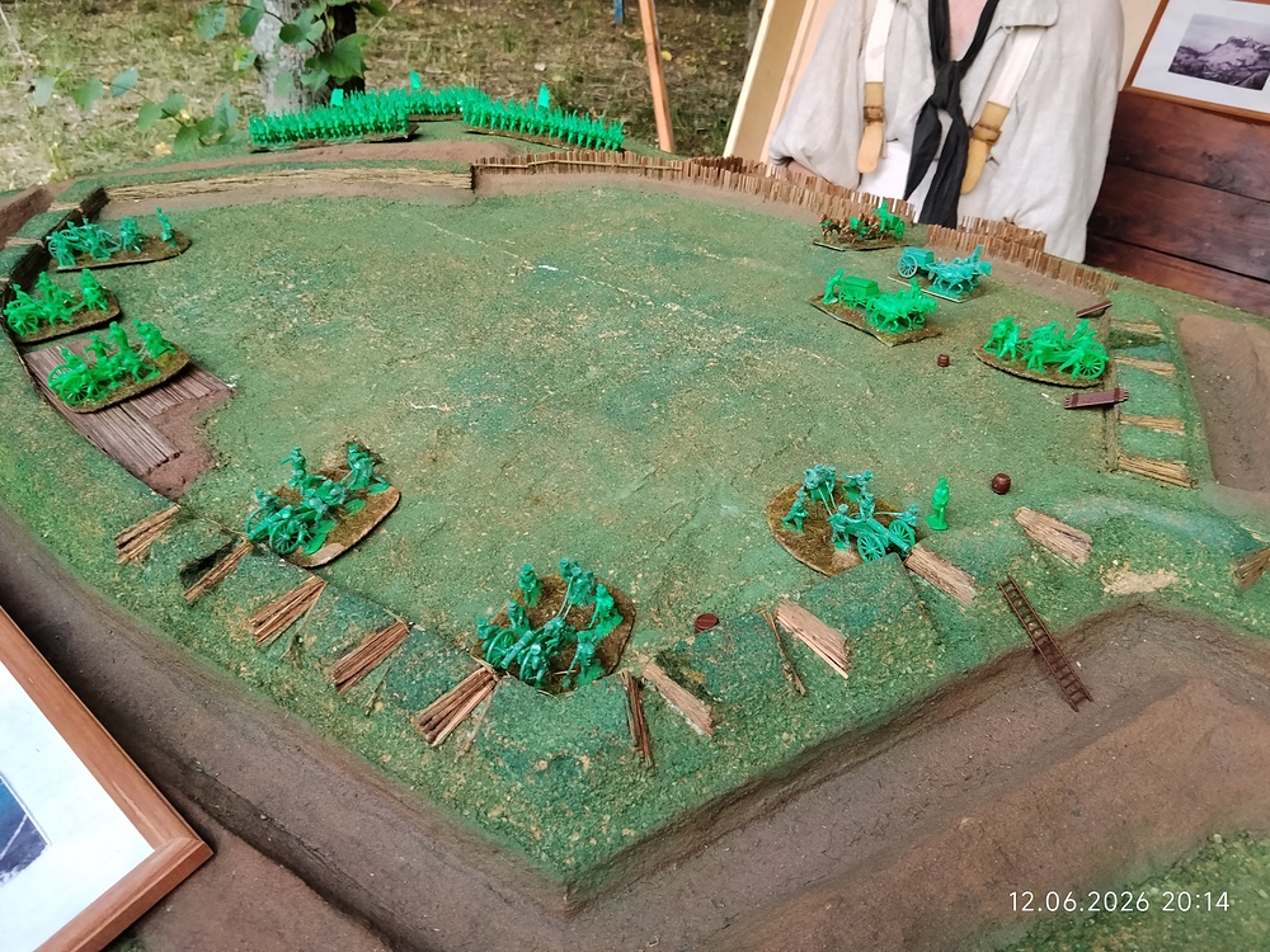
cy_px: 476
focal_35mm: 29
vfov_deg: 48.2
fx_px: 1064
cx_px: 635
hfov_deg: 61.7
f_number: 1.8
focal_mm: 3.96
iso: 200
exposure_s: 1/50
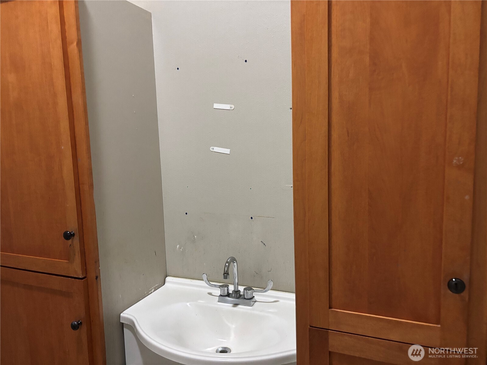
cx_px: 244
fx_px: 366
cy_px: 182
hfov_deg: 67.3
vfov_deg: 53.1
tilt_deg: -7.6
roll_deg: +2.9
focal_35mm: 26
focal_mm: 5.96
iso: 500
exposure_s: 1/40
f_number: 1.6
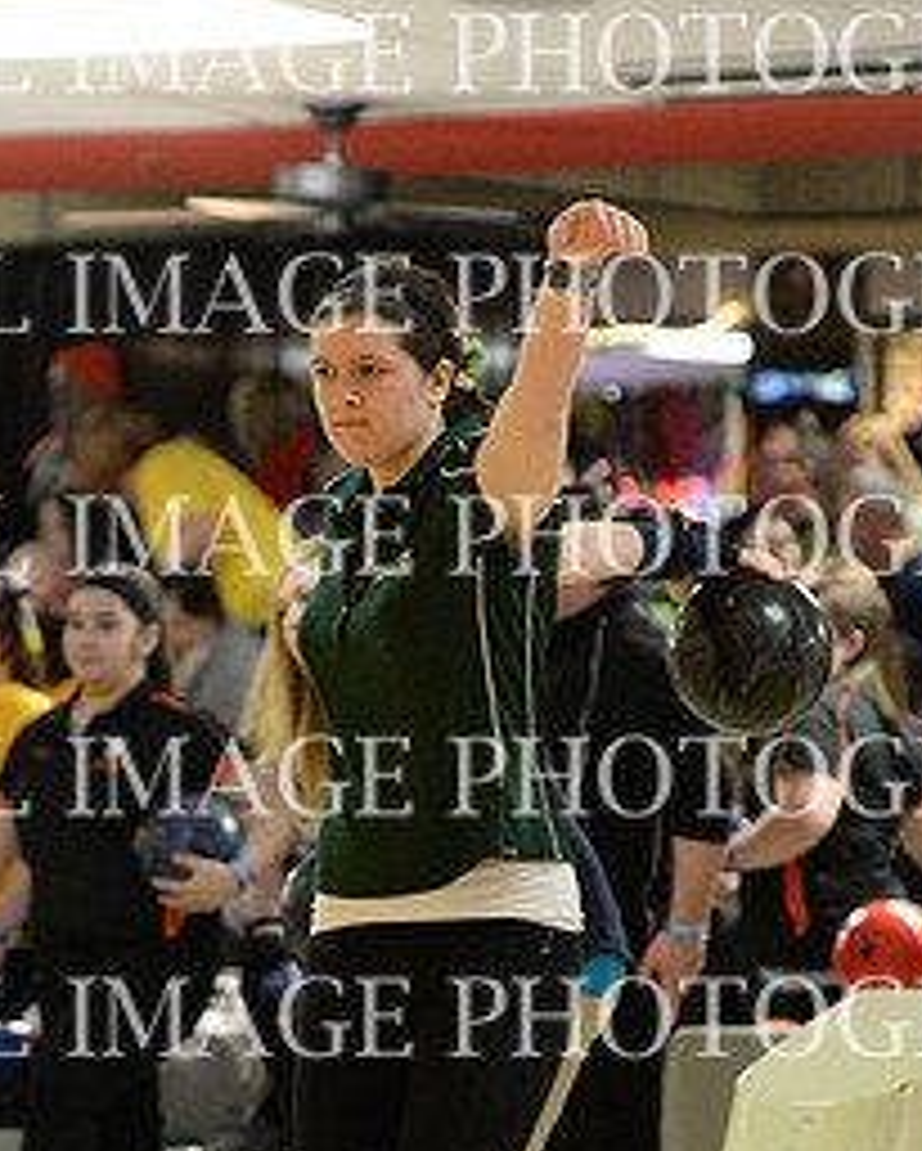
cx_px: 418
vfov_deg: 8.2
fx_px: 7977
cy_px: 895
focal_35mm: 234
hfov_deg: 6.6
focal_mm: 110
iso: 8000
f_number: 2.8
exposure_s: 1/250
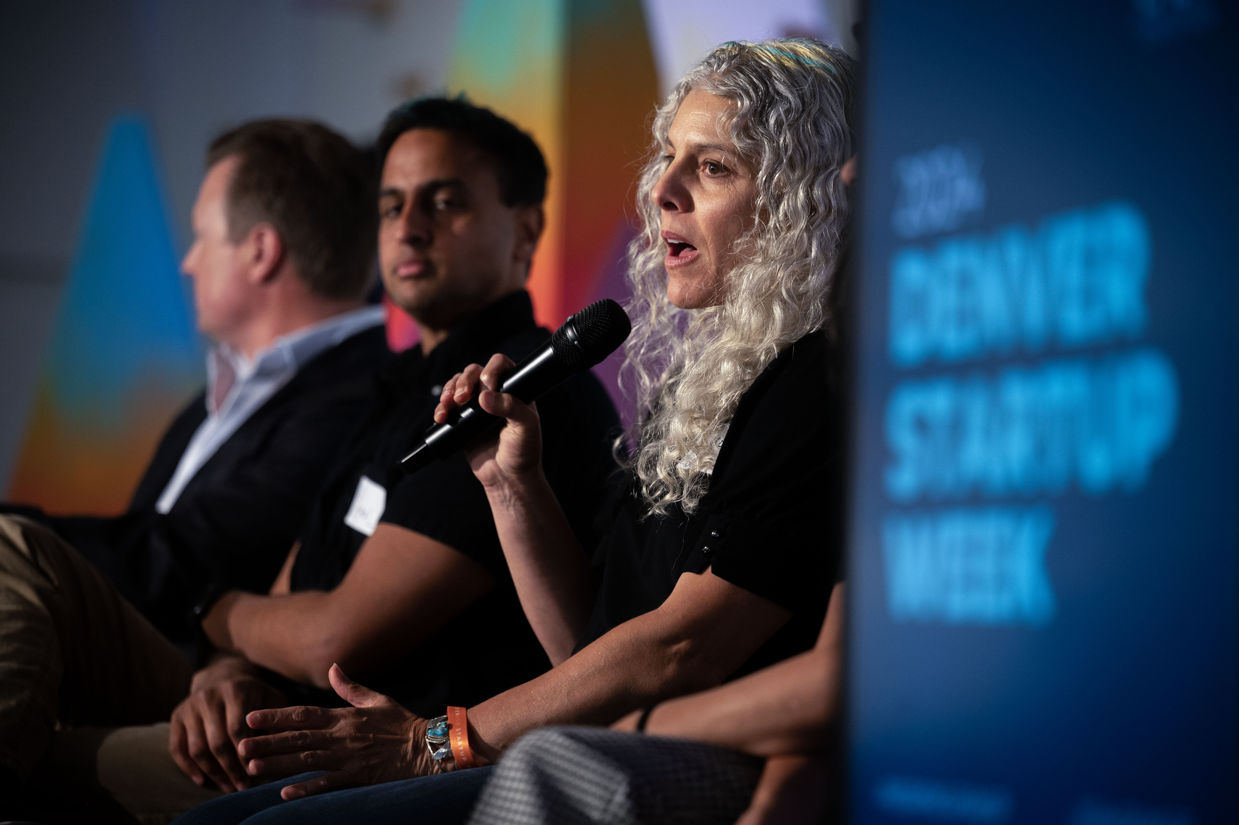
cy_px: 412
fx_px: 4643
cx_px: 620
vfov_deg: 10.1
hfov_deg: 15.2
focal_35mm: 135
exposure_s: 1/250
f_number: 2.8
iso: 1600
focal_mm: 135
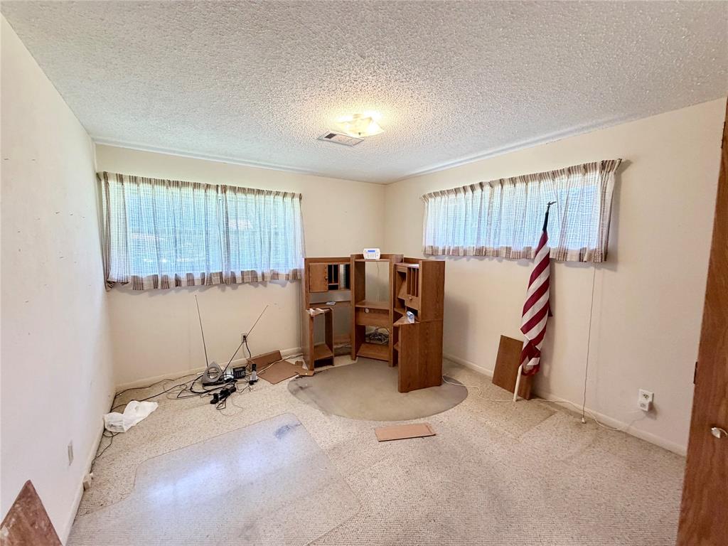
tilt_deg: -7.5
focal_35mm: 14
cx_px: 364
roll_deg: -0.4
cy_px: 273
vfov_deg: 85.7
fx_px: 294
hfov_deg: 102.1
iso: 200
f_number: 2.2
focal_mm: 2.22
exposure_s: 1/60
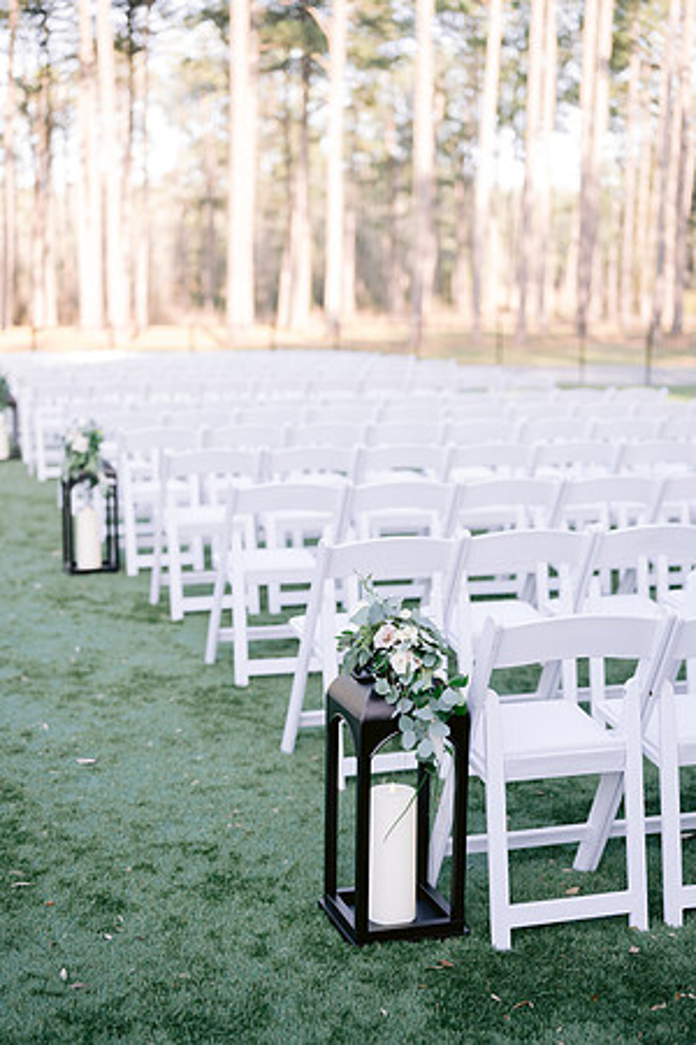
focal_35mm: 50
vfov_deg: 39.6
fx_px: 1450
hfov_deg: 27.0
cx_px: 348
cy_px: 522
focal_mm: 50
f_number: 2.2
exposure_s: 1/640
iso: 400
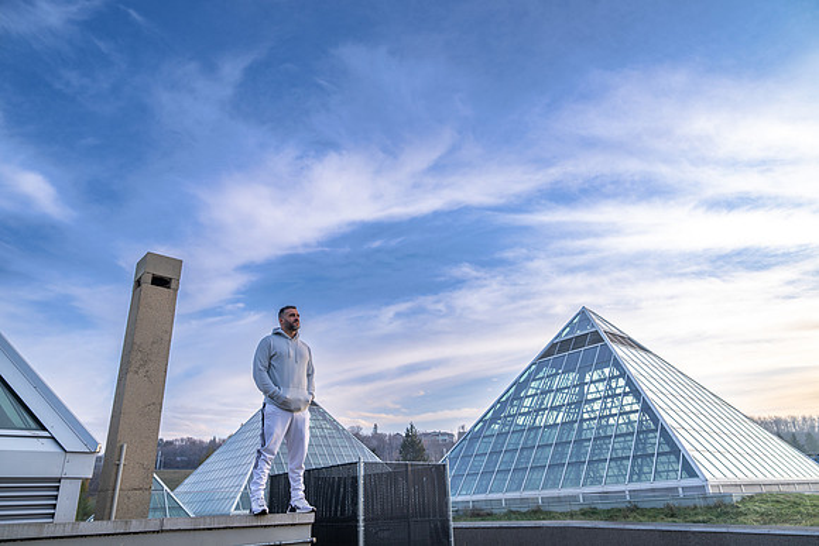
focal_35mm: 24
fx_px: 546
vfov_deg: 53.2
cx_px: 410
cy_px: 273
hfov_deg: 73.7
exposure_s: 1/640
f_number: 2.8
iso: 100
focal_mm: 24
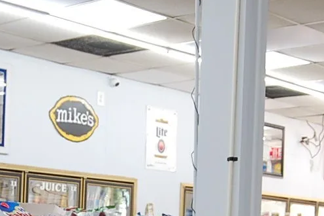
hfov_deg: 22.3
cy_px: 249
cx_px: 105
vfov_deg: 14.6
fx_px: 818
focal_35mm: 91
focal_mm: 20
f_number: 4
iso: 400
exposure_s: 1/60
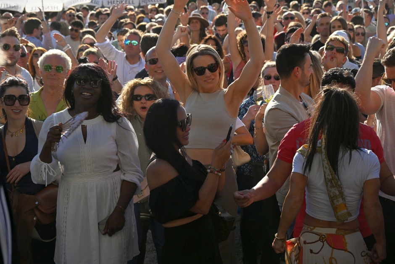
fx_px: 724
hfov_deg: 30.5
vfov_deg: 20.6
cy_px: 132
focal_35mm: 66
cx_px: 198
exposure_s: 1/640
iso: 200
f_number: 6
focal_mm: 66
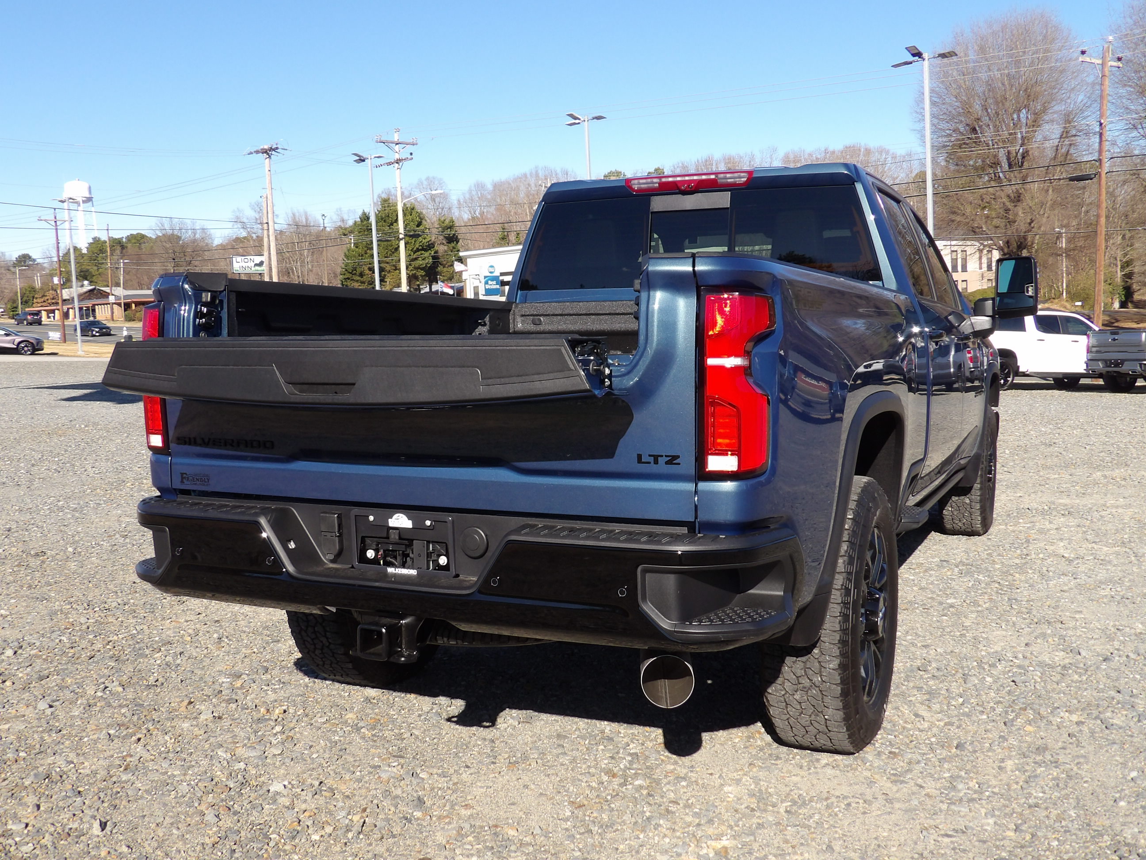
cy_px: 430
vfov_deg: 42.9
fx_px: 1093
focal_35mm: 33
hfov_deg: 55.4
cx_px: 573
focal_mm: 5.9
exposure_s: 1/577
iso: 100
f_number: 3.6
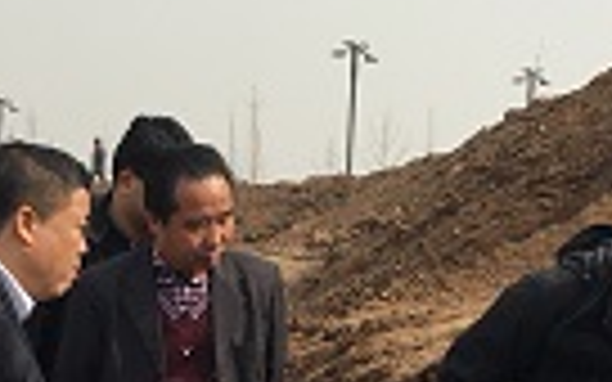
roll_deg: -2.3
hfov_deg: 16.6
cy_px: 422
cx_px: 76
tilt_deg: -7.3
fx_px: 2068
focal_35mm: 124
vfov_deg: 10.4
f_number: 2.2
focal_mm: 4.15
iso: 25
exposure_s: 1/1183
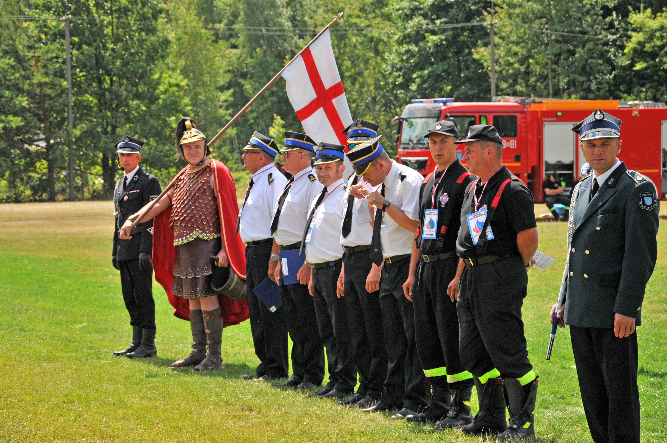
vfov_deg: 12.1
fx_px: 2082
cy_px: 222
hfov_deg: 18.2
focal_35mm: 112
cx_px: 334
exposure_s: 1/1000
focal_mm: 75
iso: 320
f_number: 7.1
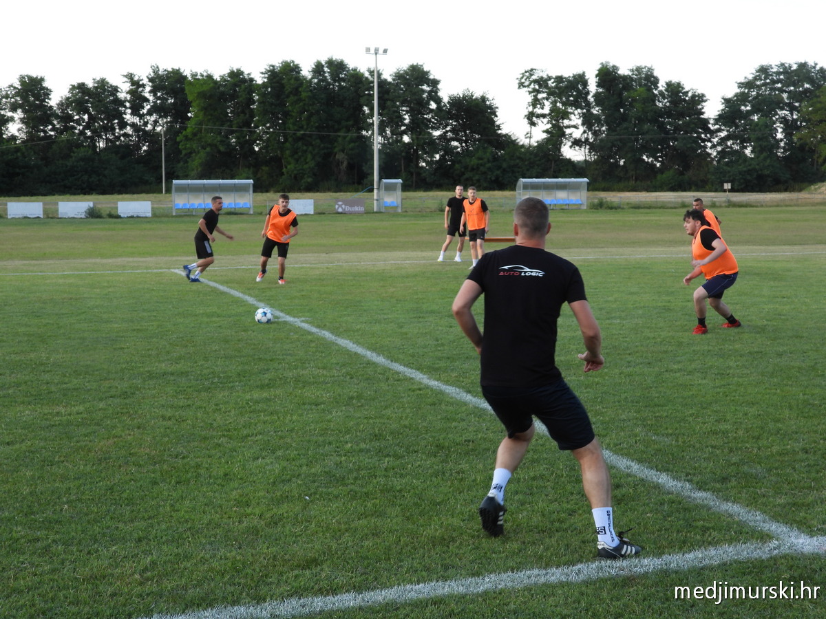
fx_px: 1122
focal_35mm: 47
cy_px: 310
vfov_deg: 30.9
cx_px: 413
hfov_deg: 40.4
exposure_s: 1/200
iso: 100
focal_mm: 8.5
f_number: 3.2
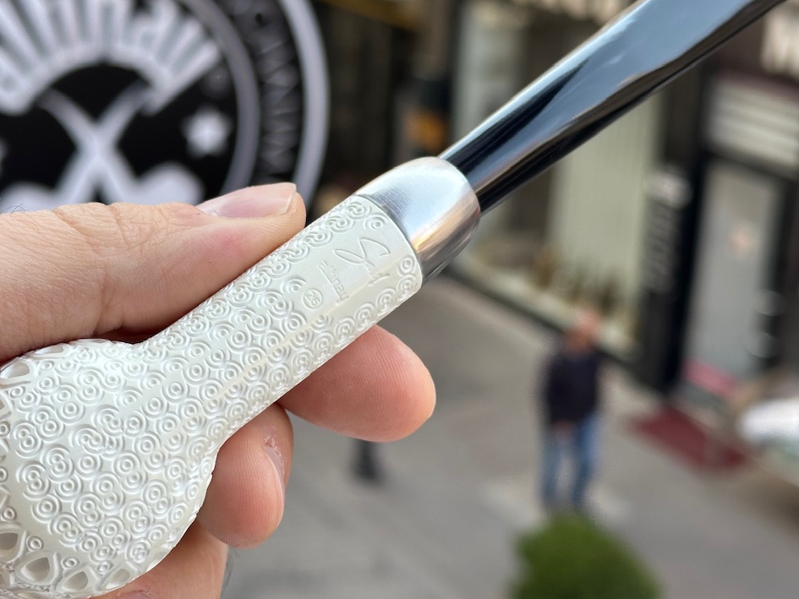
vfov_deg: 22.6
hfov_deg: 29.8
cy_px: 268
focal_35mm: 65
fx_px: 1501
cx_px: 349
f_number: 1.78
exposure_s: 1/538
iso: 64
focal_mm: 6.86
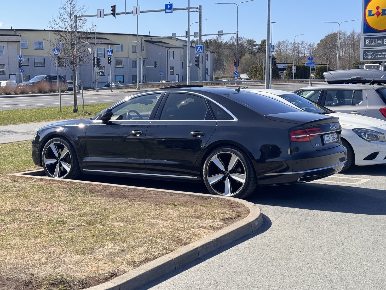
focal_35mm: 52
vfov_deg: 28.0
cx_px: 182
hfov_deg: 36.8
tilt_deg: -7.3
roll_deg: +0.4
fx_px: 580
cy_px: 155
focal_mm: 6.76
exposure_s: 1/1597
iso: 64
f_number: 1.78
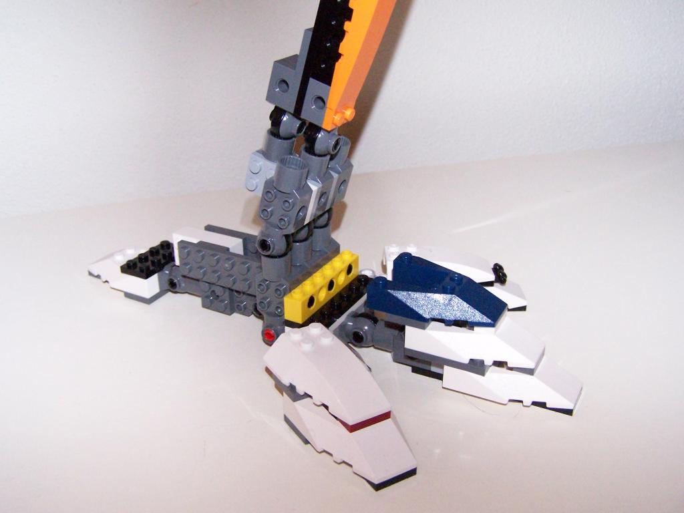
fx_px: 751
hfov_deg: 49.0
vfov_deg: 37.7
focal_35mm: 38
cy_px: 256
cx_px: 342
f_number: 3.2
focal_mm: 6.3
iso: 400
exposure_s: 1/45
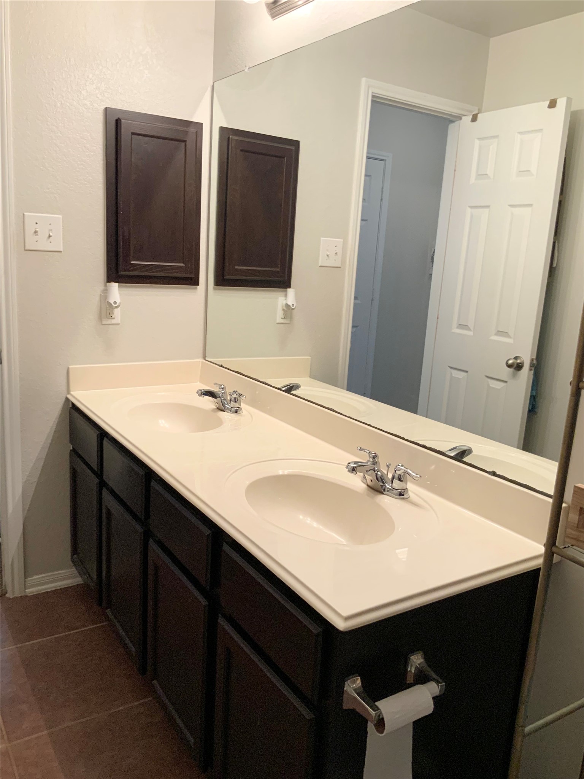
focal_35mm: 29
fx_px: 652
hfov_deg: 48.2
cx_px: 292
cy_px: 390
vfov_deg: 61.7
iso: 100
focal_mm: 3
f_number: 1.8
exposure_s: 1/60
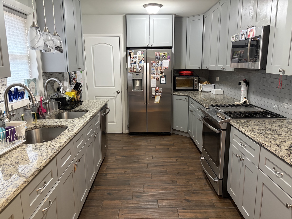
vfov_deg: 53.1
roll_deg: +0.8
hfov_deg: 67.3
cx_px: 146
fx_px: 219
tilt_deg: -10.6
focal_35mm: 26
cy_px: 110
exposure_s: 1/60
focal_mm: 5.96
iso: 320
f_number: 1.6
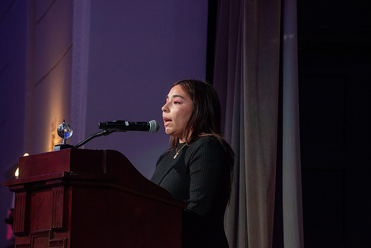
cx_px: 186
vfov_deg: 6.9
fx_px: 2066
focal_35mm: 200
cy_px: 124
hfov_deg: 10.3
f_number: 4
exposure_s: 1/250
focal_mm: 200
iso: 2000
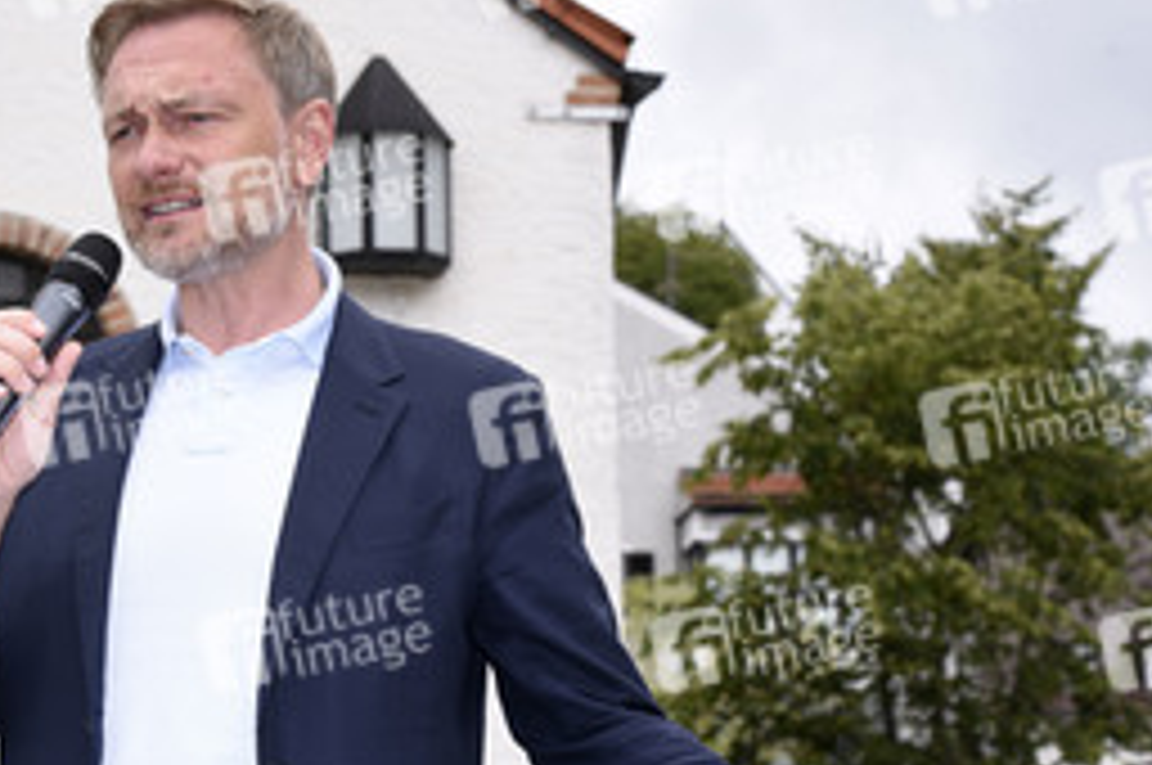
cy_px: 526
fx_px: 4219
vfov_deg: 10.3
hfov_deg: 15.4
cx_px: 196
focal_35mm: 132
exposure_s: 1/160
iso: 250
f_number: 9
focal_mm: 75
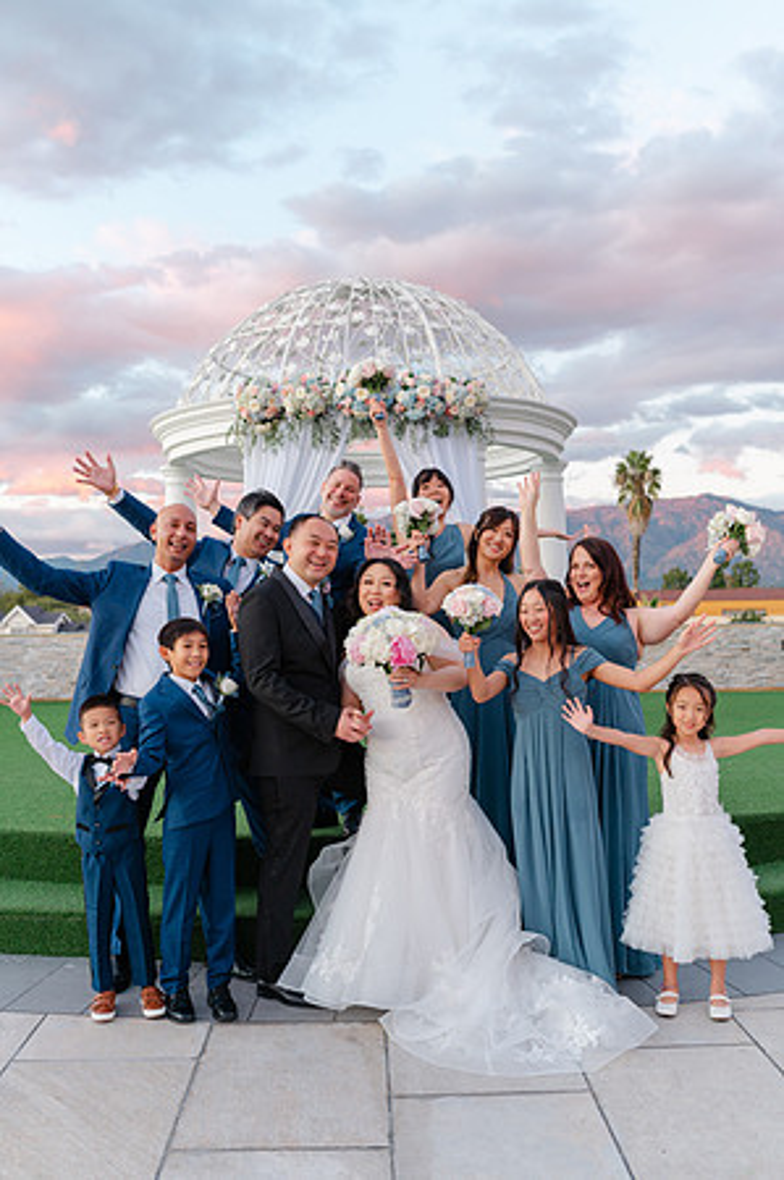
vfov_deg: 54.5
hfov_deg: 37.8
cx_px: 392
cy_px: 590
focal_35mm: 35
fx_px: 1146
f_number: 4
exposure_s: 1/125
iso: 250
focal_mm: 35
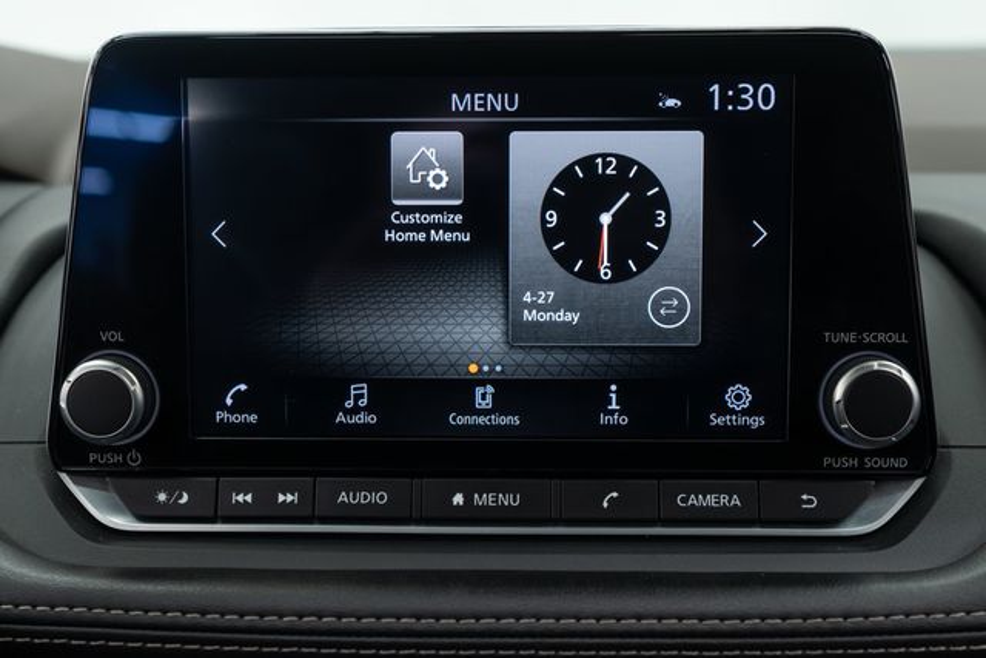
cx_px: 493
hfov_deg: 46.4
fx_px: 1151
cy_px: 329
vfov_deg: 31.9
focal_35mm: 42
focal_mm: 28
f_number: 3.2
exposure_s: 1/40
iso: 400
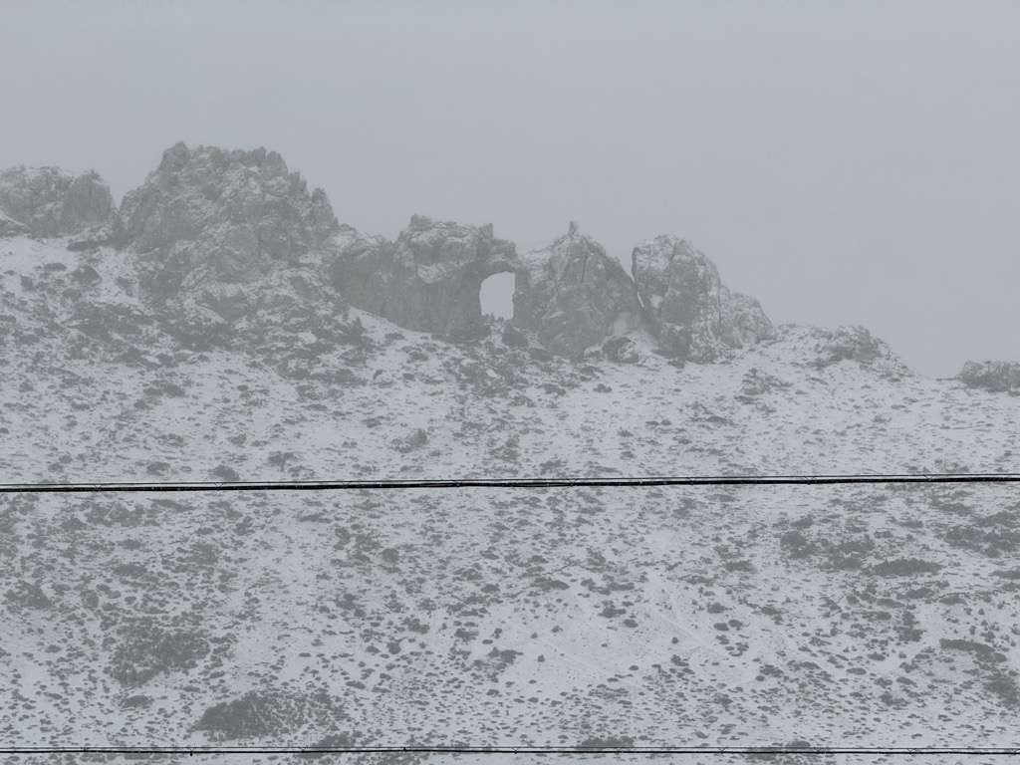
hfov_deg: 16.4
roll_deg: -4.8
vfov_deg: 12.3
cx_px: 510
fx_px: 3536
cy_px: 382
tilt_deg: +9.8
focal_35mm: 120
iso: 50
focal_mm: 15.66
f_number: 2.8
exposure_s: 1/1613
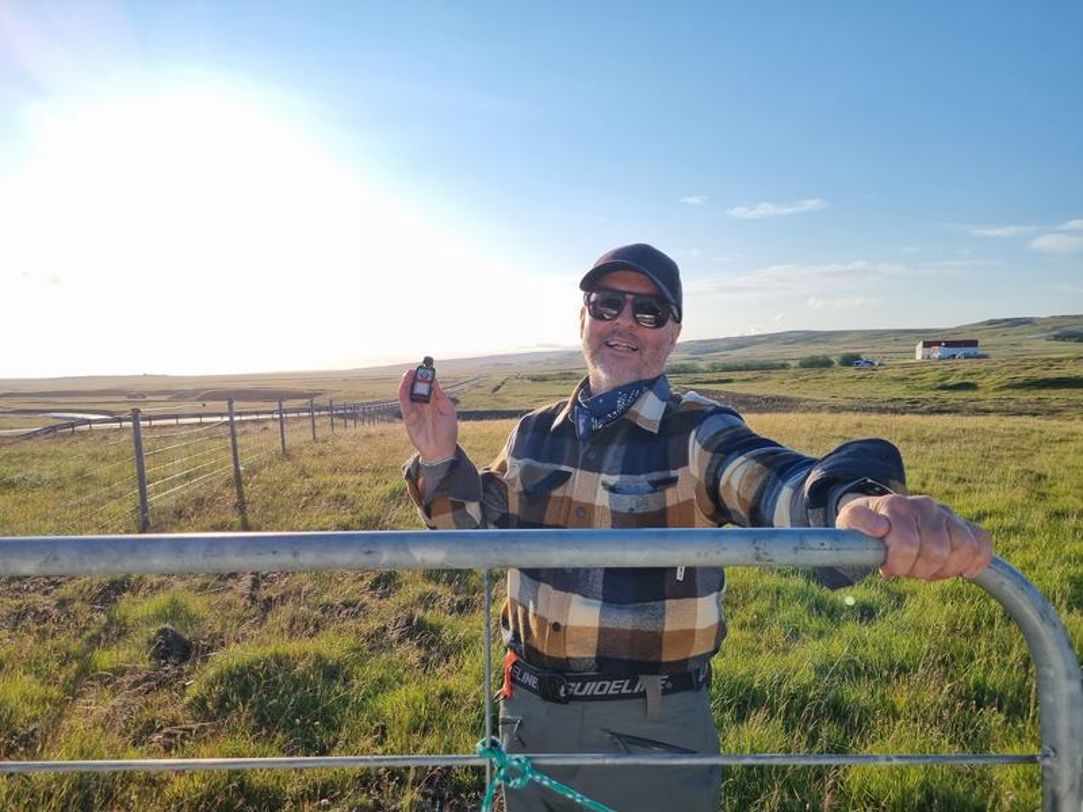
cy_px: 406
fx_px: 813
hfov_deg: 67.3
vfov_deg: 53.1
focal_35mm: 26
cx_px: 542
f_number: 1.8
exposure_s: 1/2488
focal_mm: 5.4
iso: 50
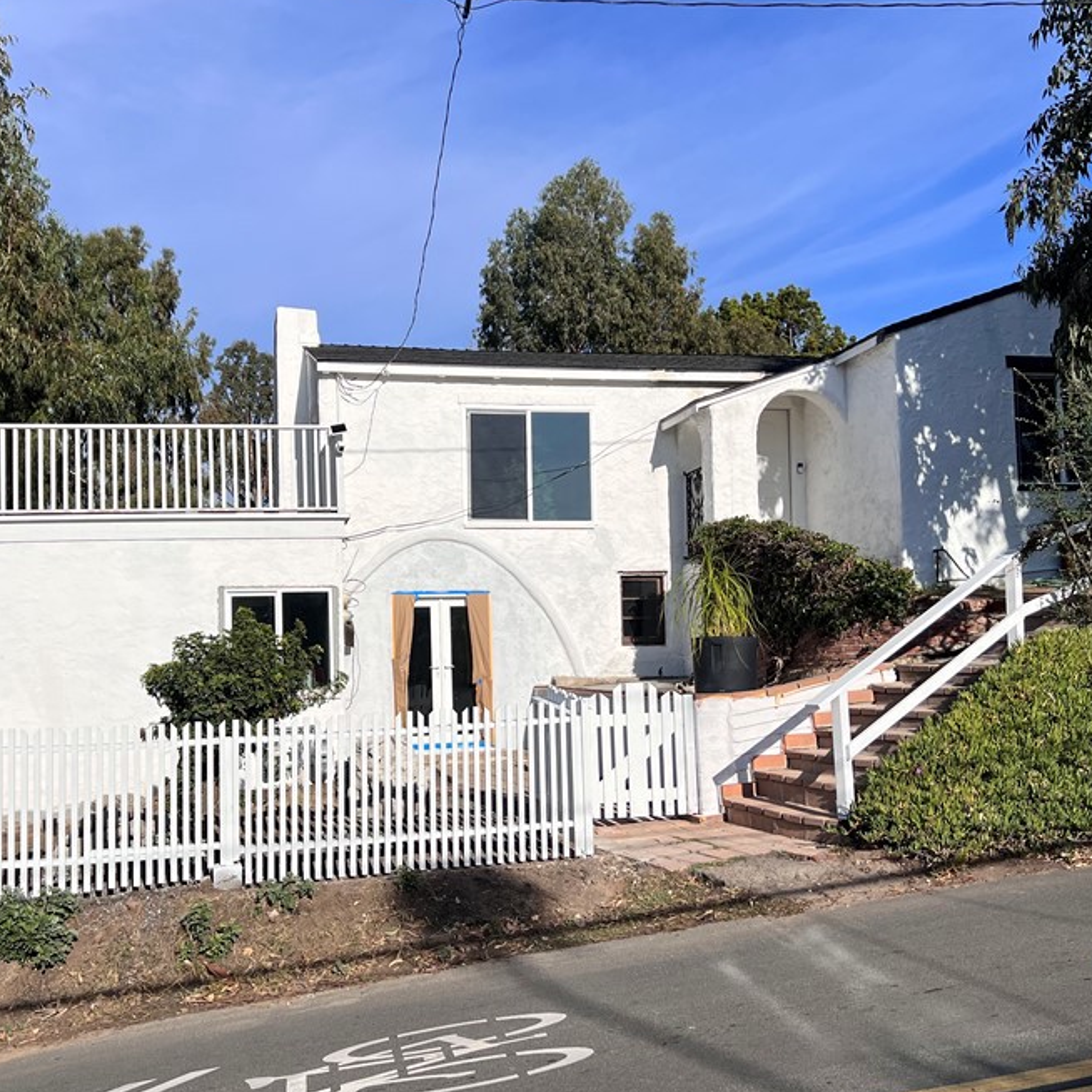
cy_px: 594
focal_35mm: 36
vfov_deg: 46.0
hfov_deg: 45.8
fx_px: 1285
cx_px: 439
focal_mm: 5.7
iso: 50
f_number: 1.5
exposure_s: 1/11364
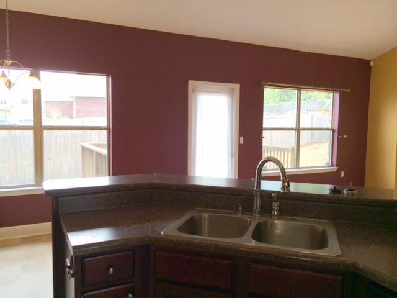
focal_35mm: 30
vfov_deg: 46.8
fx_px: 344
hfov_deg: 60.0
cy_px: 149
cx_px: 198
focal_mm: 4.12
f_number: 2.2
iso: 40
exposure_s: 1/120
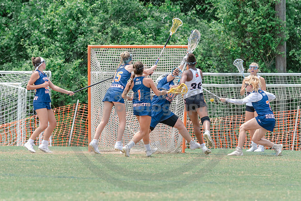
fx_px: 4142
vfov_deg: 2.8
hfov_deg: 4.2
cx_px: 157
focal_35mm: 495
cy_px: 125
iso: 400
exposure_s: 1/1600
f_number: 5
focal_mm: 200
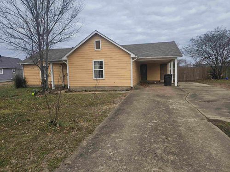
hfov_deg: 73.9
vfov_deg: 58.9
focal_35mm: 23
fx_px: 153
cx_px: 115
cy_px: 86
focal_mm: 6.3
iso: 10
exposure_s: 1/750
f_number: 1.7
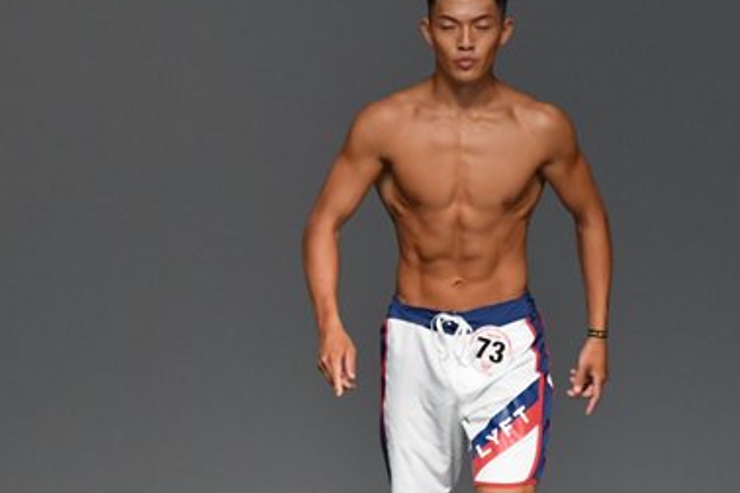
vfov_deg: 1.8
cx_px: 543
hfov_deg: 2.7
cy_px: 356
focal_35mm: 769
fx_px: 15806
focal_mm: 250
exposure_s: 1/400
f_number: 5.6
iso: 3200
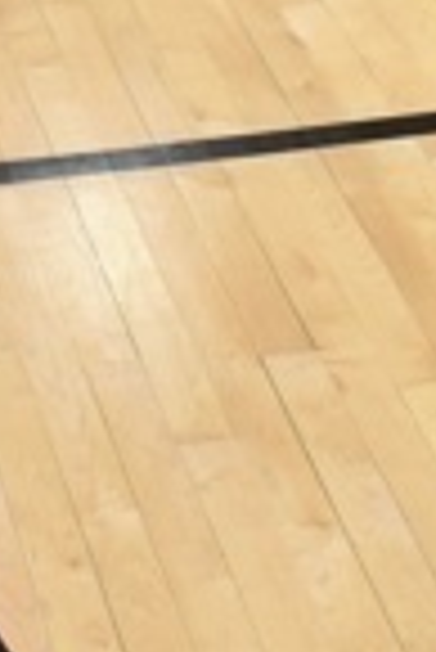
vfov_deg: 11.7
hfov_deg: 8.3
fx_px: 2990
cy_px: -407
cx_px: 99
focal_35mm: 165
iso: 720
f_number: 4
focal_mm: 20
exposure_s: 1/60
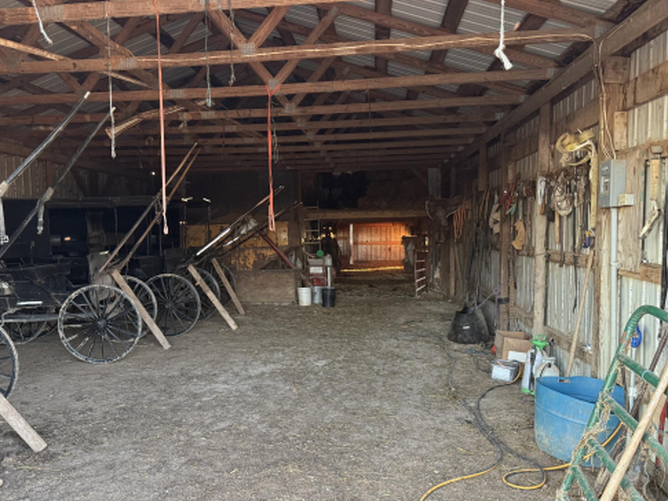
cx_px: 289
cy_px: 285
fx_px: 637
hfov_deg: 55.2
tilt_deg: -5.6
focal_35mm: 33
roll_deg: +0.6
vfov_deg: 42.9
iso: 250
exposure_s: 1/60
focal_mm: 6.76
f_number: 1.78
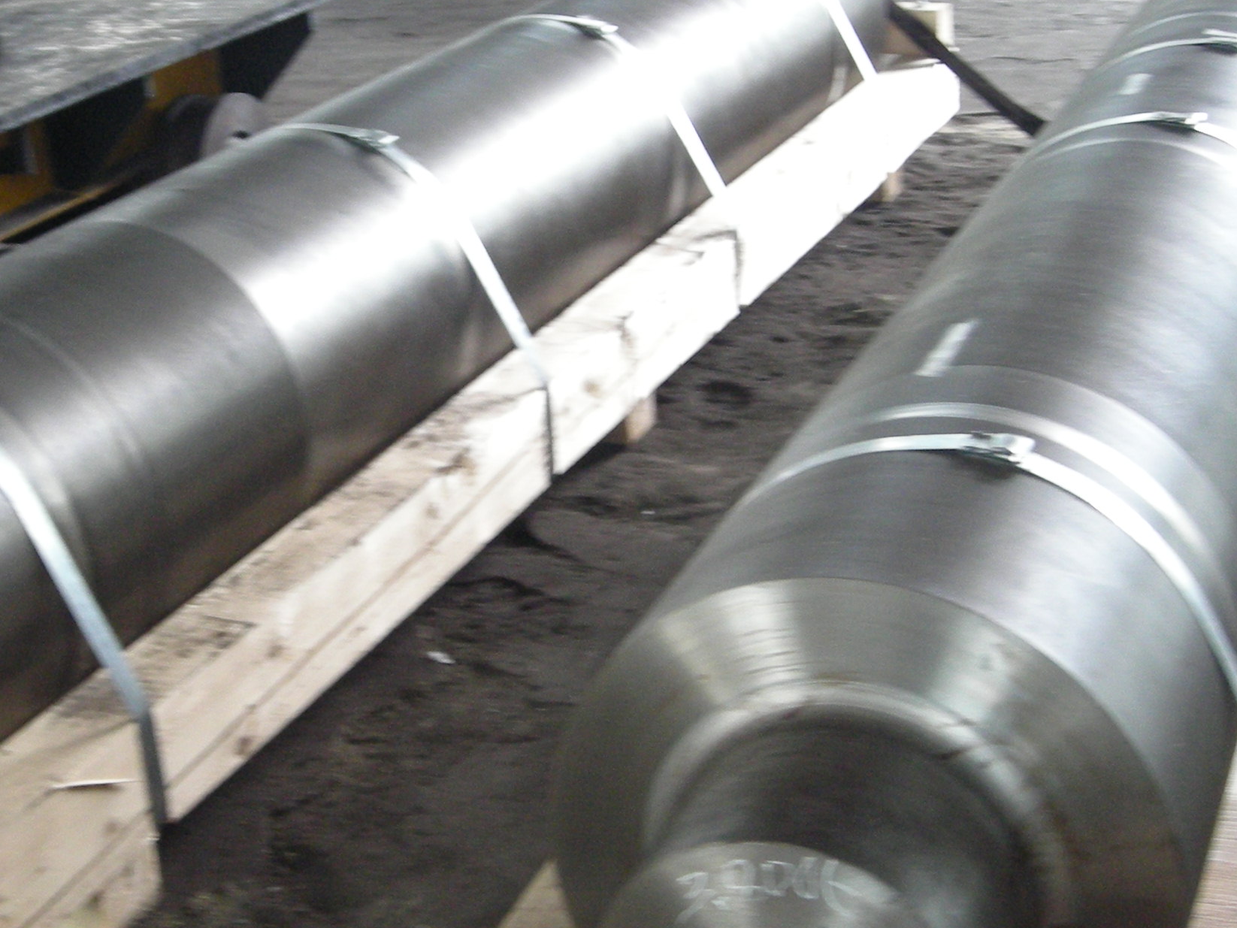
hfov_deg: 29.6
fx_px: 2323
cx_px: 421
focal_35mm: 65
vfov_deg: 22.6
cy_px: 470
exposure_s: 1/20.4
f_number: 3.2
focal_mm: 6.3
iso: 200
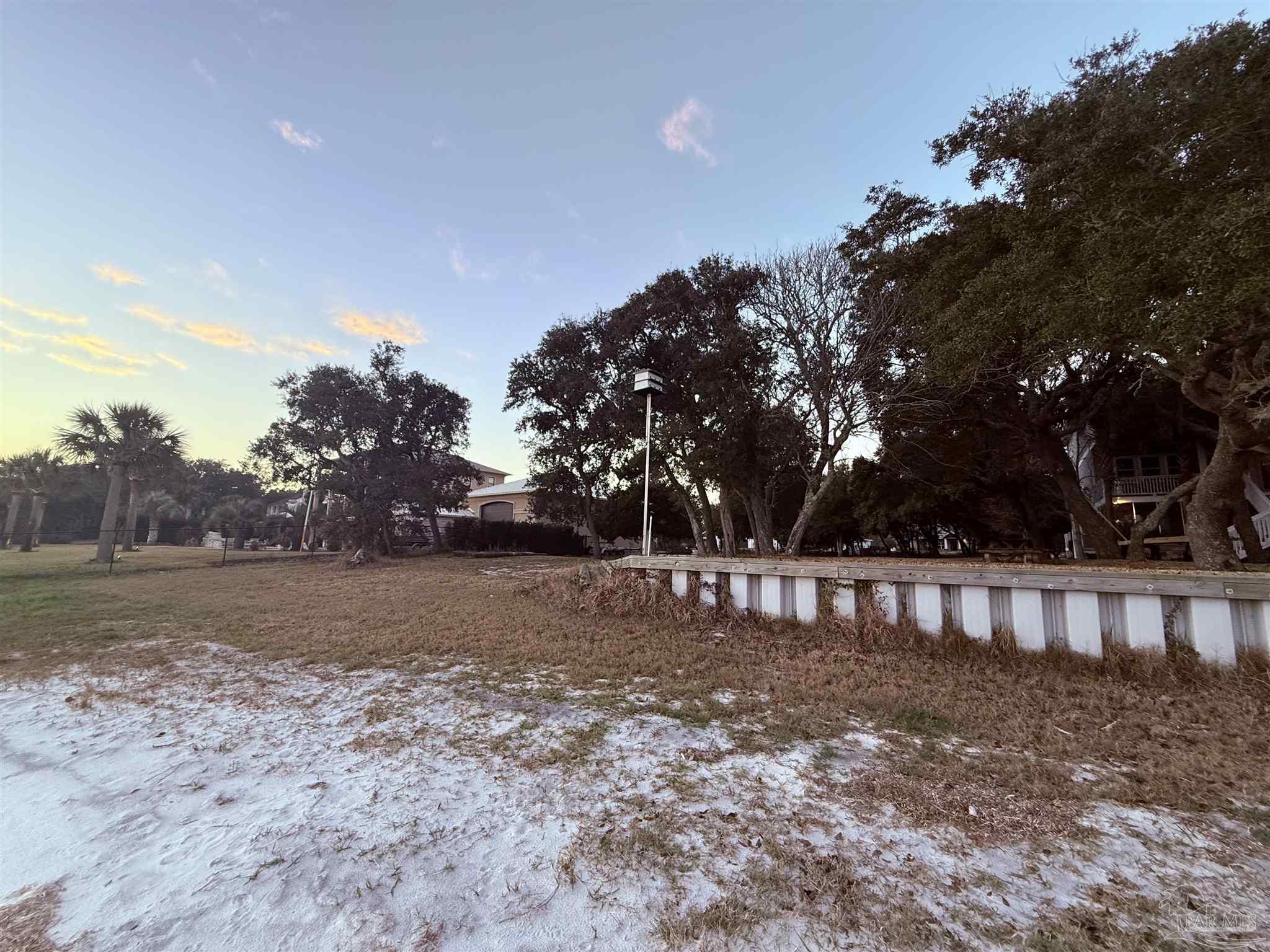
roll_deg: -1.0
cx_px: 635
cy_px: 476
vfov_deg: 85.7
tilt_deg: +9.1
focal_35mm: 14
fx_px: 514
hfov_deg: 102.1
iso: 125
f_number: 2.2
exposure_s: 1/99
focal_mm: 2.22
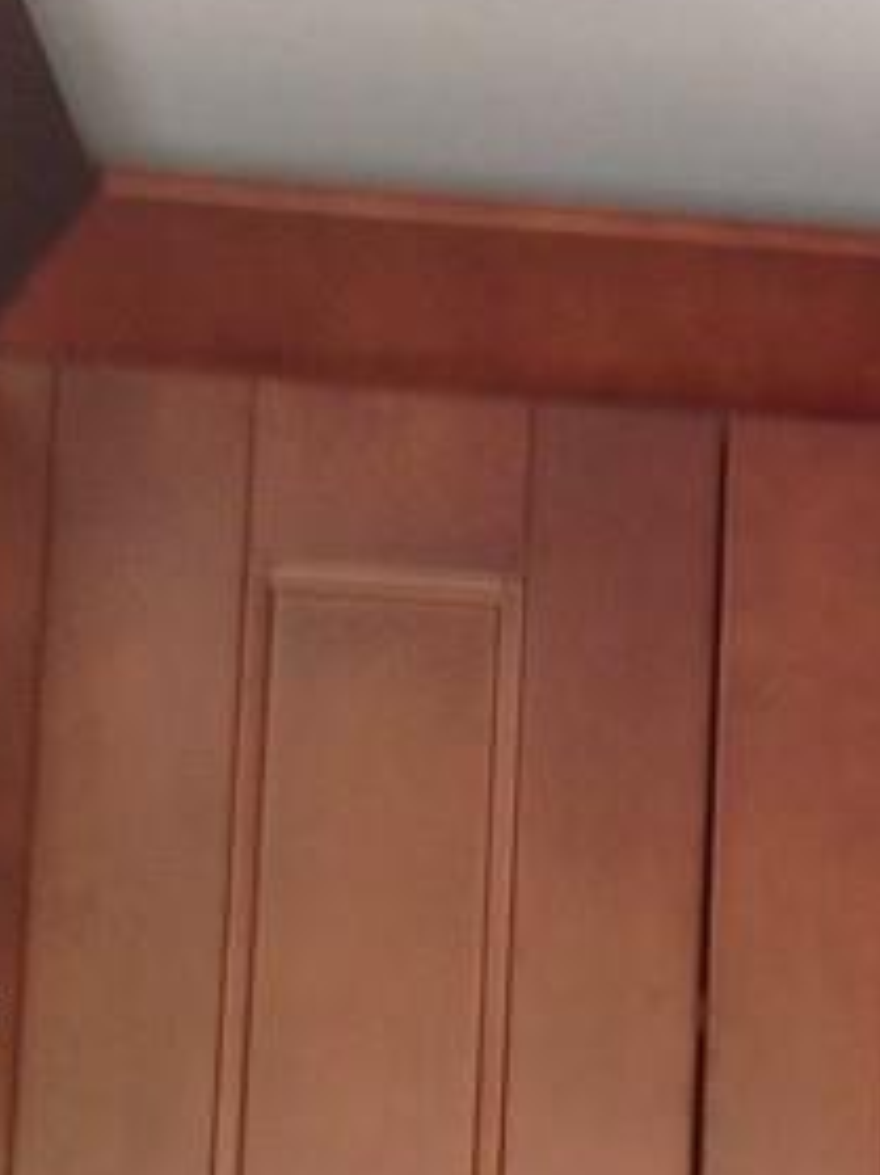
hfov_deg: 11.7
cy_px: 1015
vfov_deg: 16.1
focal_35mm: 121
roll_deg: -1.7
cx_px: 1293
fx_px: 4105
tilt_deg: +10.4
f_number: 2.4
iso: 100
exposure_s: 1/20
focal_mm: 4.12
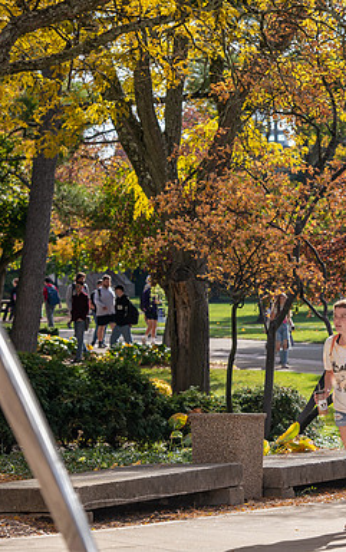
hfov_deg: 7.7
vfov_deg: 12.4
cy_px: 276
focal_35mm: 169
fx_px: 2547
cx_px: 363
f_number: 5.6
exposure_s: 1/400
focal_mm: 110
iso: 200
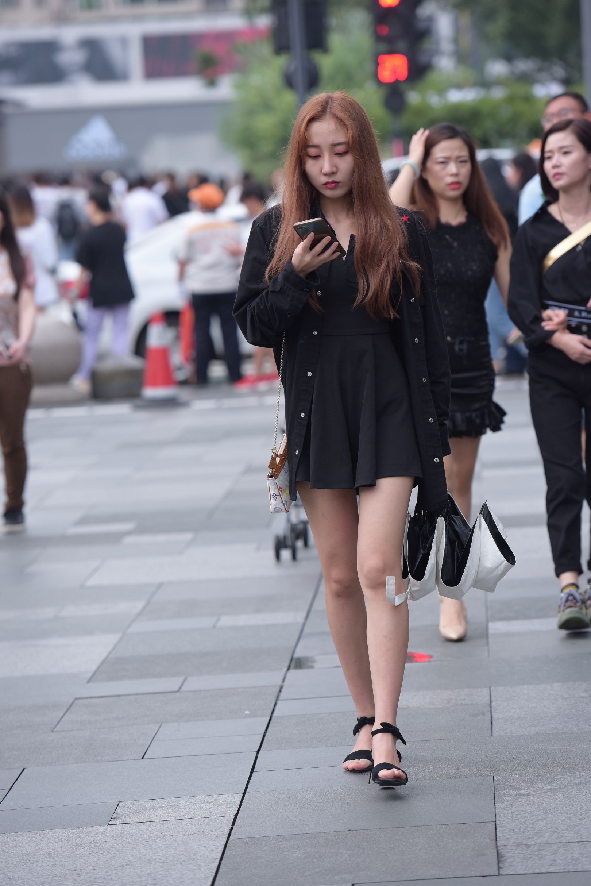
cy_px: 443
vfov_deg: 13.2
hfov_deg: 8.9
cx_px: 296
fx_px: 3814
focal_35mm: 155
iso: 640
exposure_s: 1/800
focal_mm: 155
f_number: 4
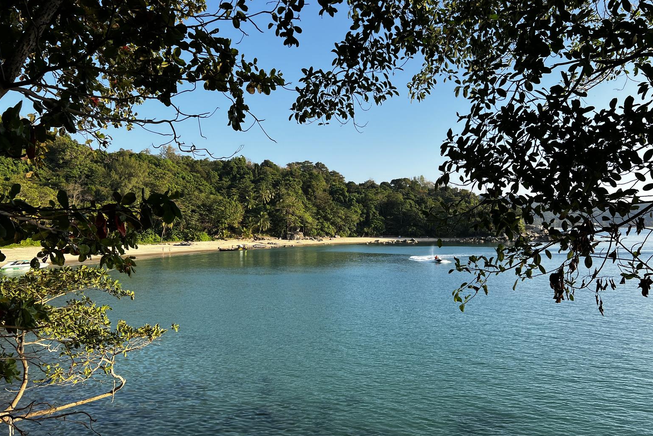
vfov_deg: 46.4
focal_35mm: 28
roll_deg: +0.6
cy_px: 212
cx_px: 332
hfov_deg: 65.5
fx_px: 508
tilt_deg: +1.8
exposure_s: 1/1575
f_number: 1.5
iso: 50
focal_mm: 5.7
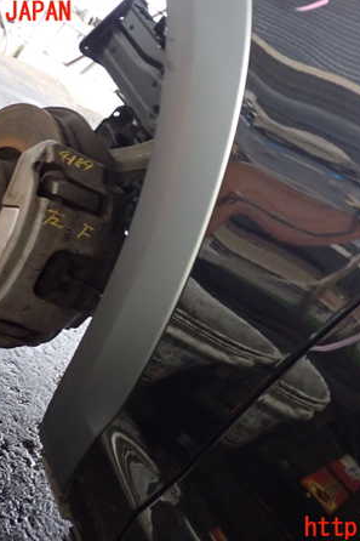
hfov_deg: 31.8
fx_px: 630
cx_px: 215
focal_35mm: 42
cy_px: 270
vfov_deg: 46.4
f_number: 2.3
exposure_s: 1/20
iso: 800
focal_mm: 5.4
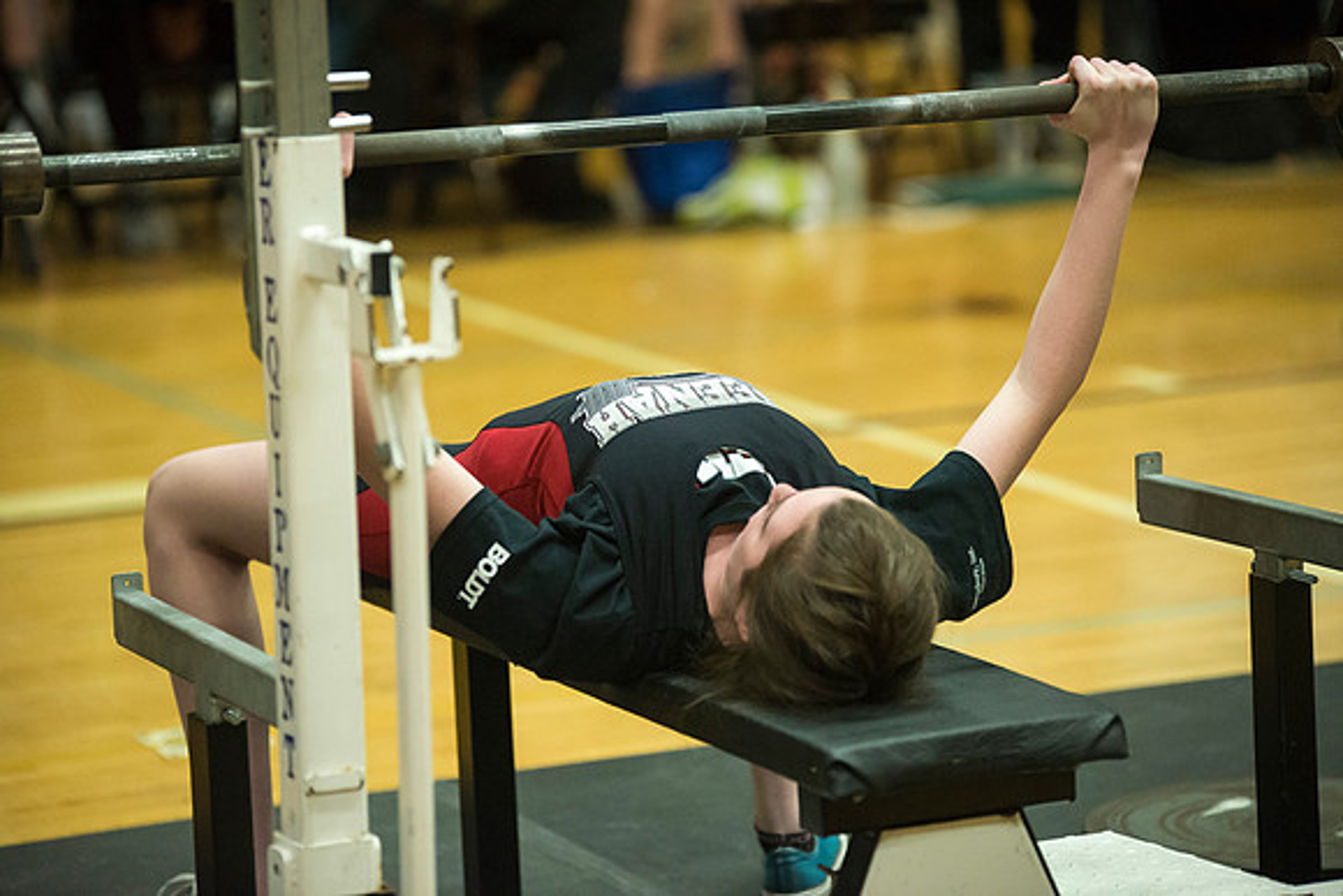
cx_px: 672
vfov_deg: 9.2
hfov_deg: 13.7
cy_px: 448
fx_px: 5597
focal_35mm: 150
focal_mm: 150
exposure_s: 1/500
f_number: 2.8
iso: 6400
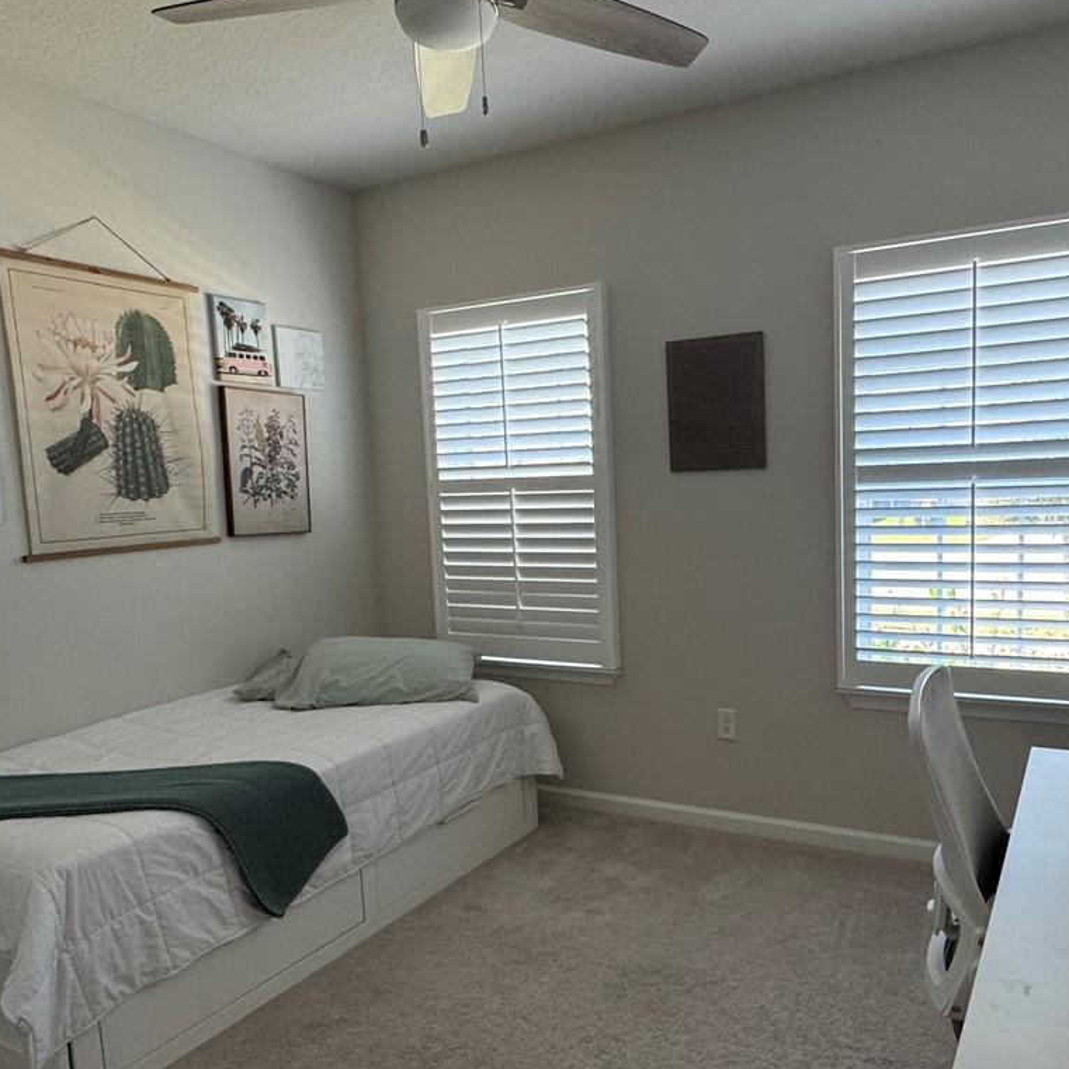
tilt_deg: -7.3
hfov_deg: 60.5
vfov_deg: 60.8
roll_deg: +2.2
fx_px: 908
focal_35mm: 26
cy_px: 589
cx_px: 639
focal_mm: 2.22
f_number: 2.2
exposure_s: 1/120
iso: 160
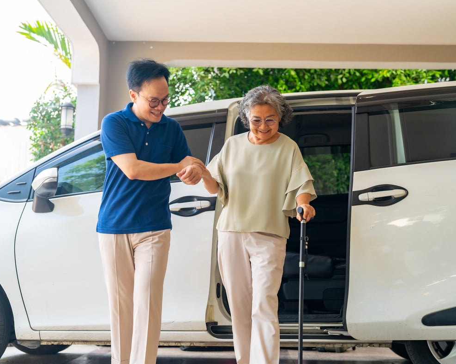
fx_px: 769
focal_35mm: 57
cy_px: 182
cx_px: 226
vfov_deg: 26.7
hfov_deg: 33.0
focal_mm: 50
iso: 250
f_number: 2.5
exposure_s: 1/400
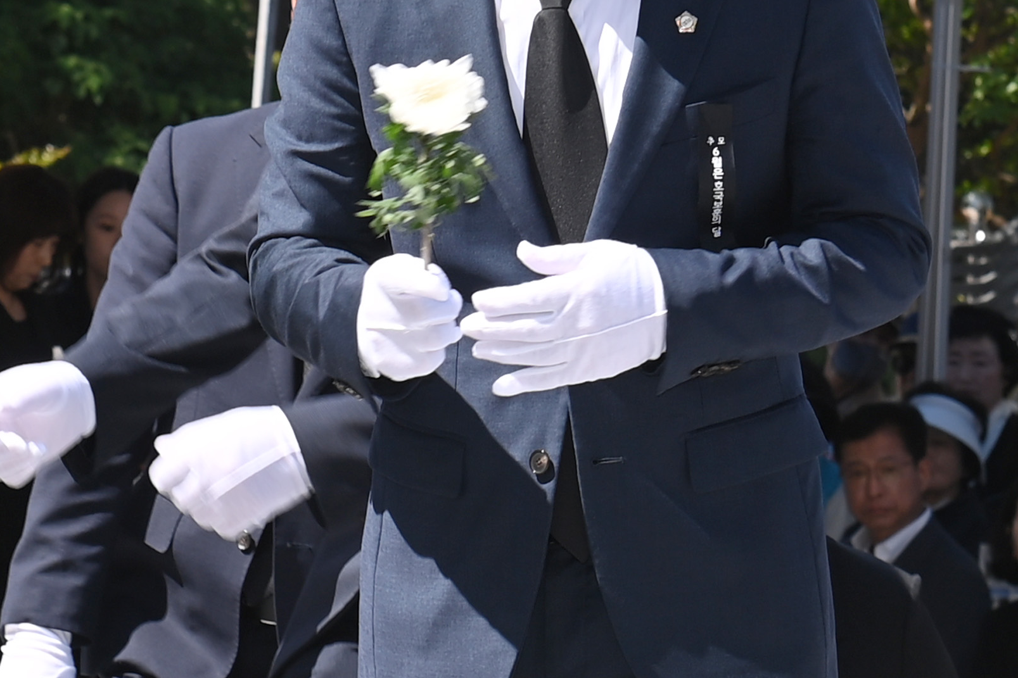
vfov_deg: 6.8
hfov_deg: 10.2
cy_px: 334
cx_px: 506
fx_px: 5683
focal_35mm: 201
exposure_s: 1/250
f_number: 6.3
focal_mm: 58
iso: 100
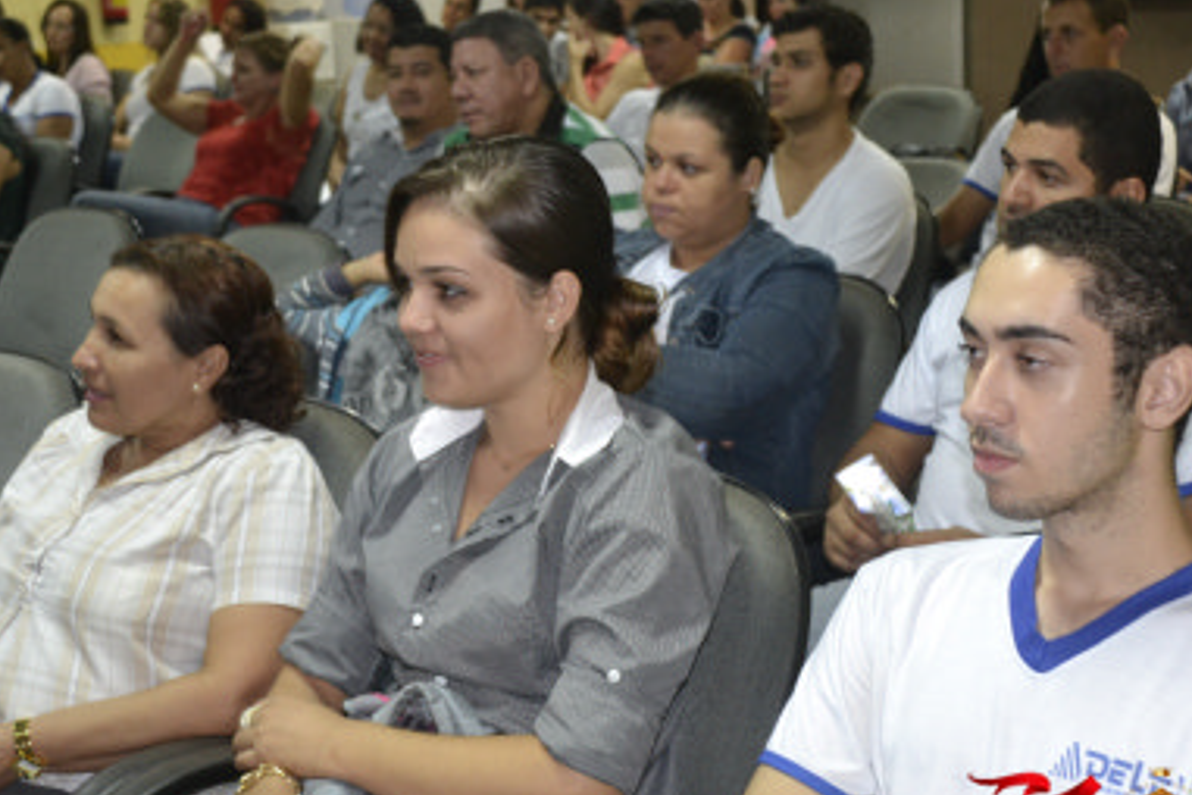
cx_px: 626
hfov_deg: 31.9
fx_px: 2086
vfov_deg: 21.6
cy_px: 462
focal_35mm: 63
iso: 1600
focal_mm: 32
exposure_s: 1/60
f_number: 4.2
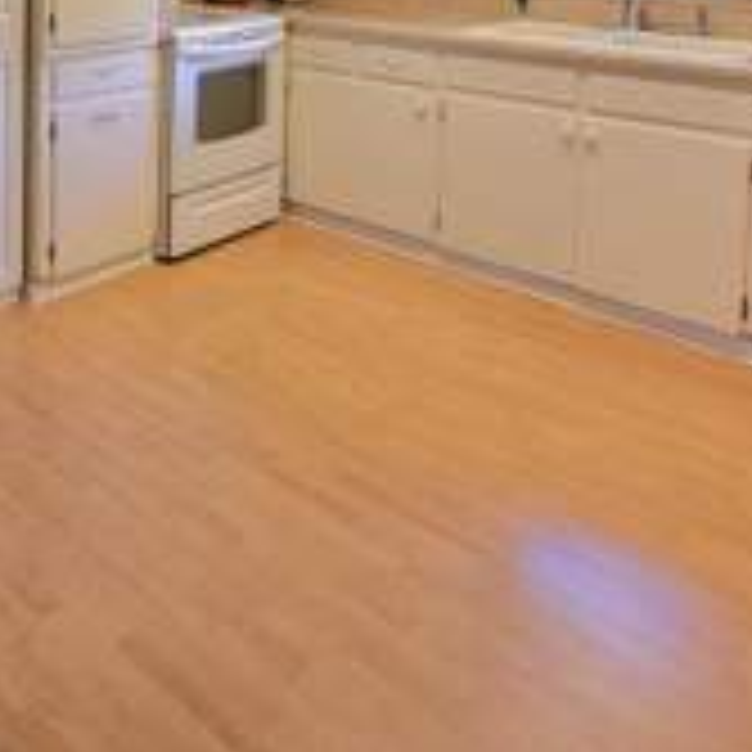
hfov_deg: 42.5
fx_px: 811
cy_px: -43
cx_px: -9
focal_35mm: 33
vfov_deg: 41.4
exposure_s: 1/60.2
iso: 320
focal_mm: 2.2
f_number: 2.2
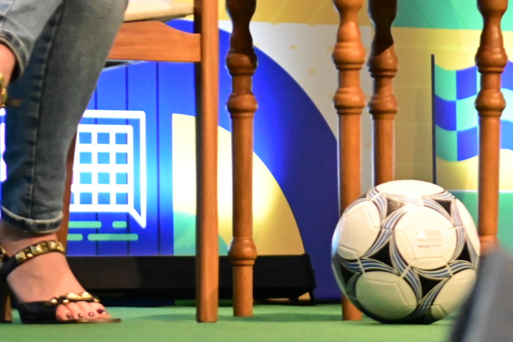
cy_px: -110
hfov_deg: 6.1
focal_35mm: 339
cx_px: 431
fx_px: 4828
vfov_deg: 4.0
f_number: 4
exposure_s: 1/400
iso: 8000
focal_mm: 105
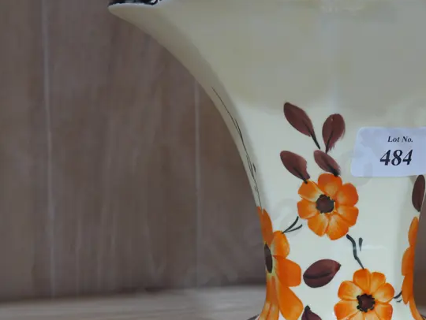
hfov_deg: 26.6
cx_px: 327
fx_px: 887
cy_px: 188
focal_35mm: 72
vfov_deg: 20.5
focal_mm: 19
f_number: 4.1
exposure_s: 1/60
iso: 800
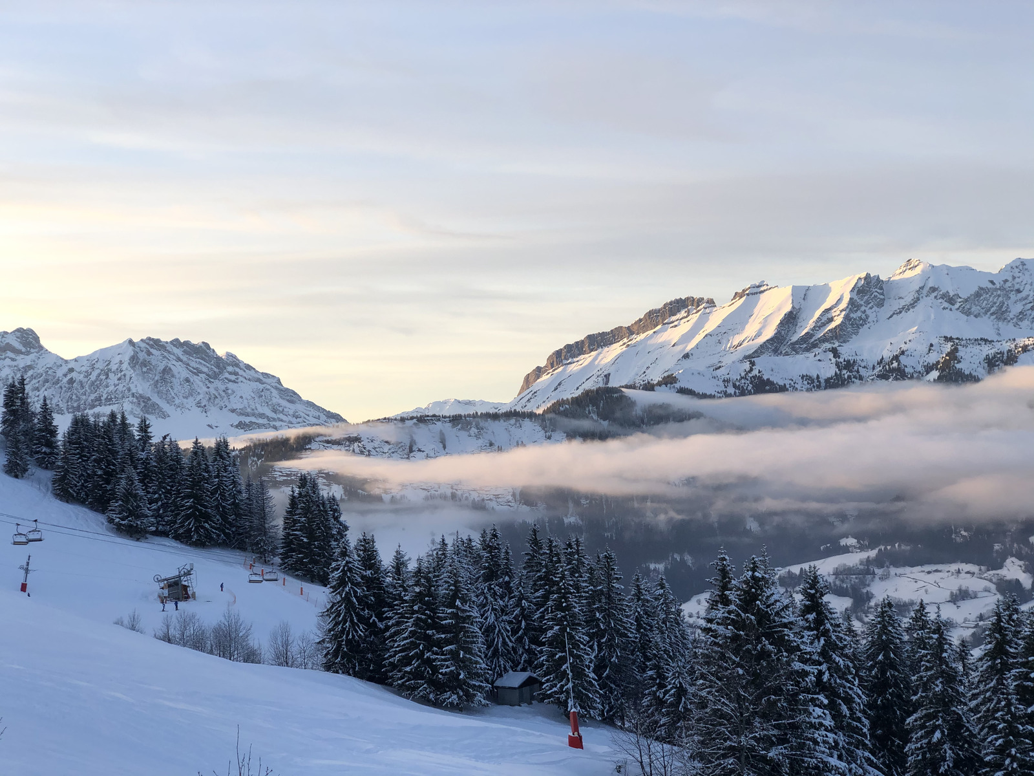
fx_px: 1553
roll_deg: +2.8
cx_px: 517
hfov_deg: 36.8
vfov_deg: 28.0
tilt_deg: -0.2
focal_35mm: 52
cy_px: 388
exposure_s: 1/205
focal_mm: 6
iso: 16
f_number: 2.4
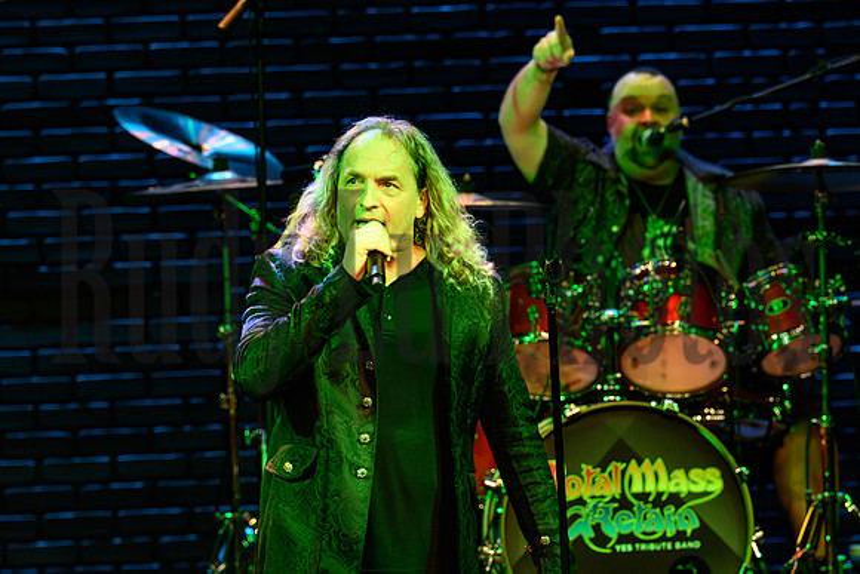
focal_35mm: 300
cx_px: 430
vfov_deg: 4.6
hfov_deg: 6.9
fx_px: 7168
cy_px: 287
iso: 12800
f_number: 5.6
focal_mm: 200
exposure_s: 1/320
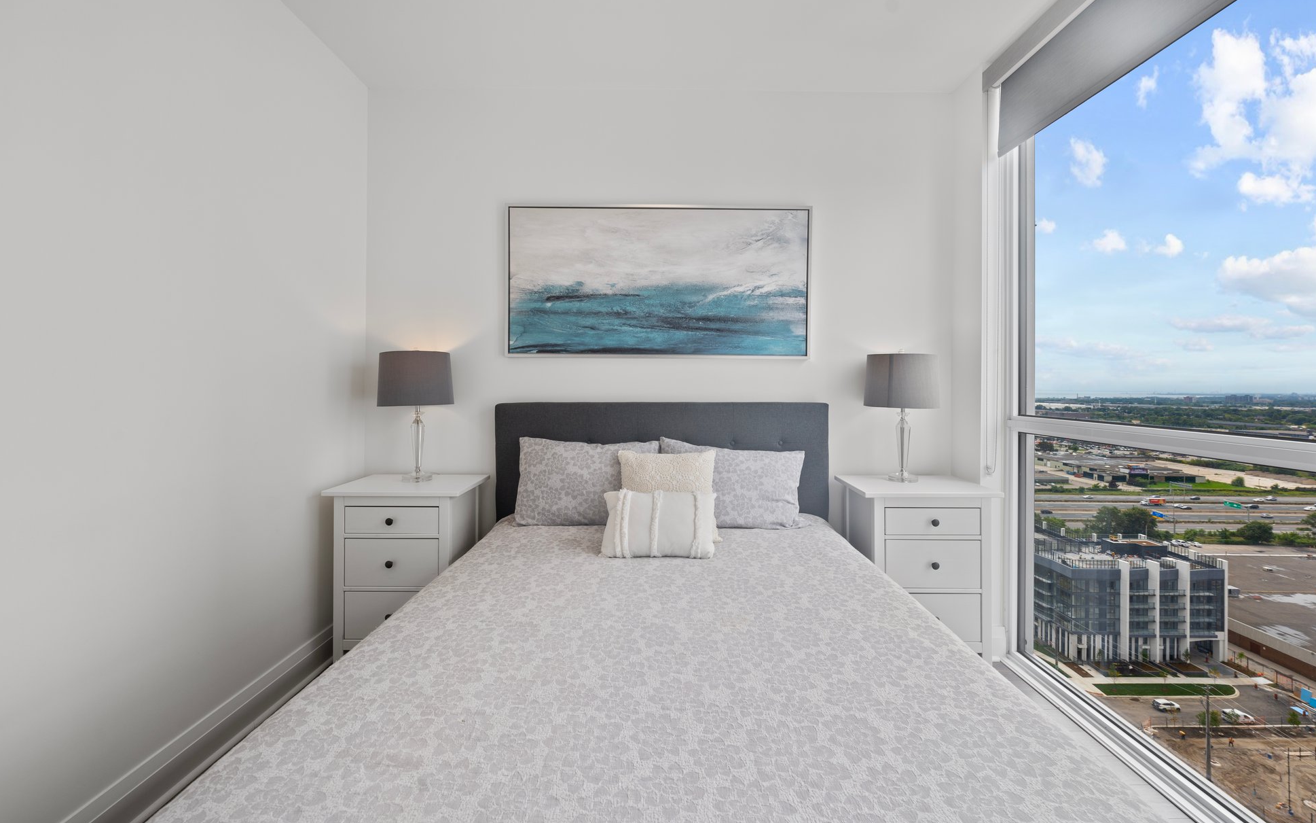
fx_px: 502
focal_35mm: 14
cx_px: 660
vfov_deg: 78.5
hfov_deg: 105.3
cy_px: 386
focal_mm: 13
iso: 200
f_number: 8
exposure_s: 1/30
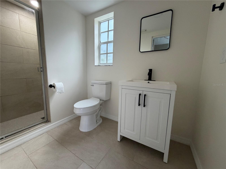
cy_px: 84
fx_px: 91
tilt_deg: -6.9
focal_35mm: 14
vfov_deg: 85.7
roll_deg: +0.0
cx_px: 113
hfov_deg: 102.1
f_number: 2.2
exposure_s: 1/120
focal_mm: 2.22
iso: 320
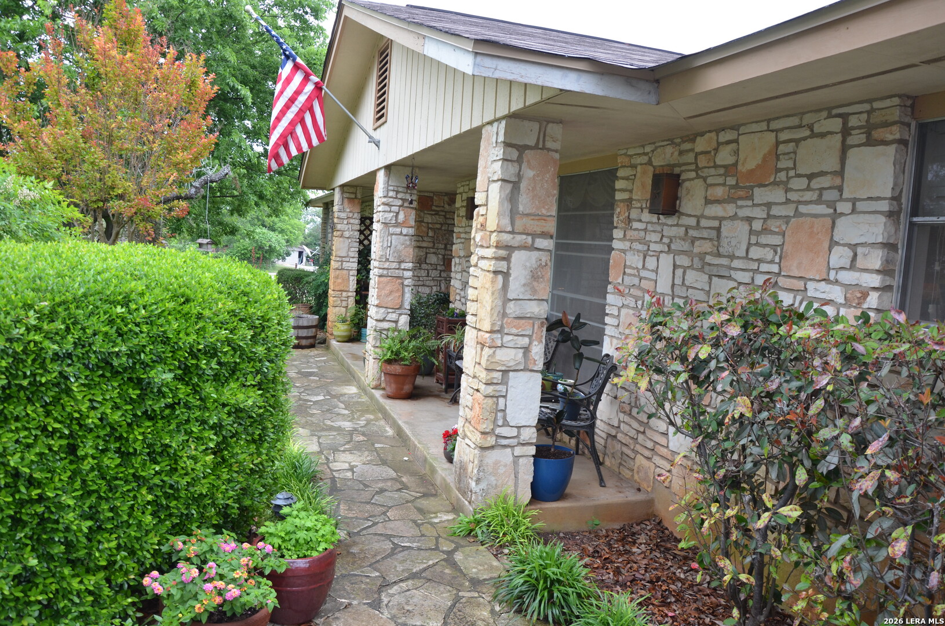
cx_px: 472
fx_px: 707
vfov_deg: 47.7
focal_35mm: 27
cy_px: 313
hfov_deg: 67.5
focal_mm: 18
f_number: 5.6
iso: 360
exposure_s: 1/125
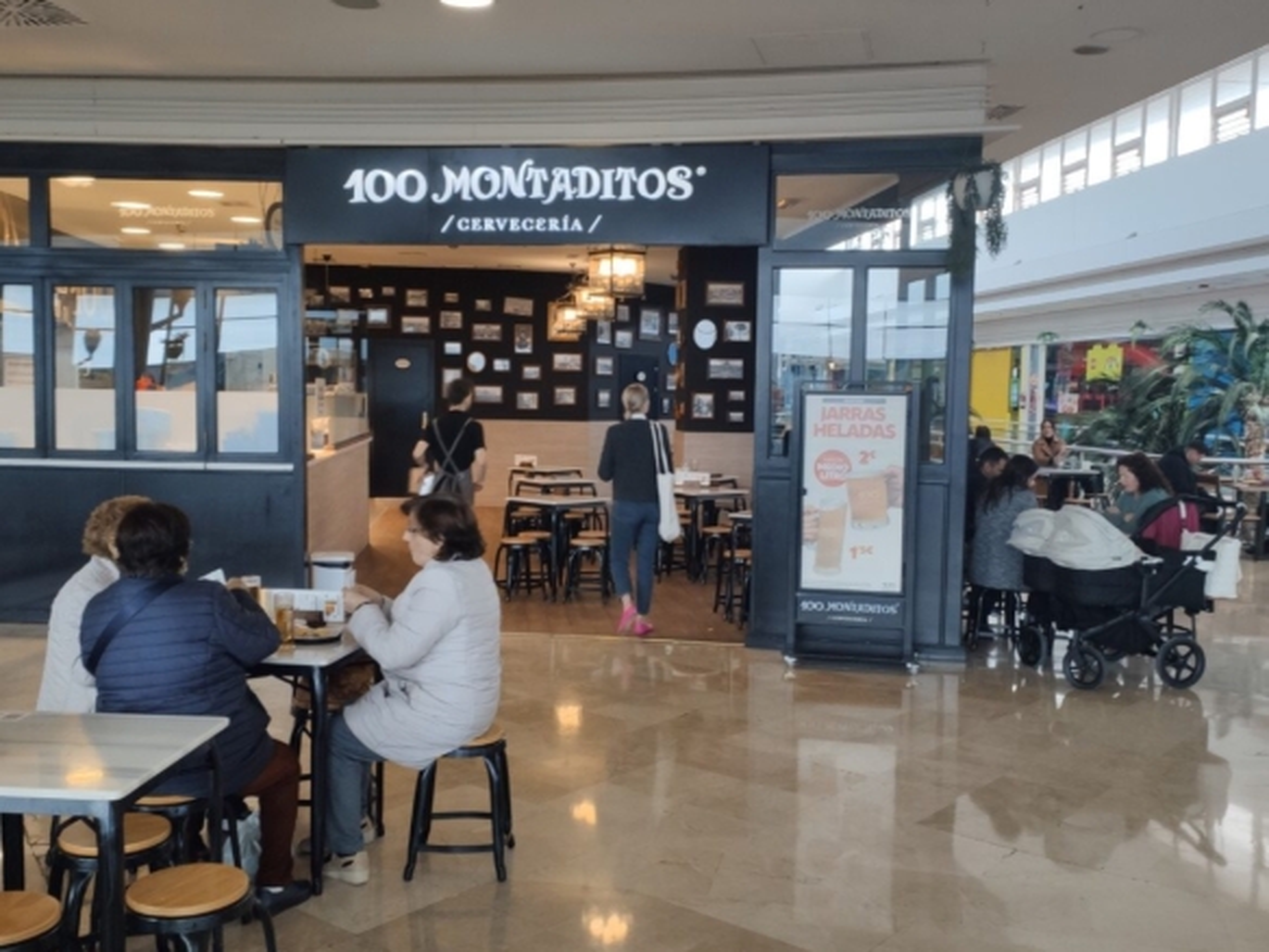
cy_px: 476
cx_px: 634
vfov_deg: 51.4
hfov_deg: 65.3
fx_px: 990
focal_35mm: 27
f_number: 1.75
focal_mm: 4.75
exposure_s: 1/50
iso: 115
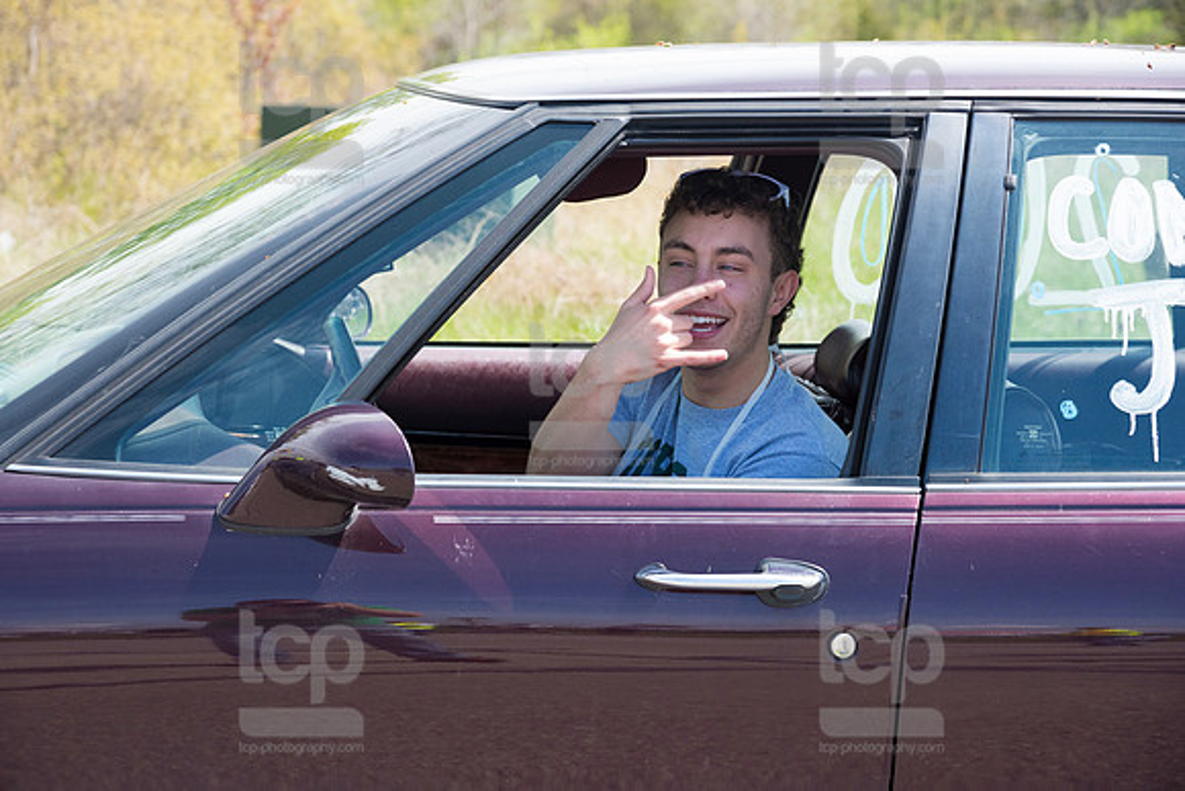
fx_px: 3292
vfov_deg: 13.7
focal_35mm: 100
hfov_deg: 20.4
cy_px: 396
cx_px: 592
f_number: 7.1
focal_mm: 100
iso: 1000
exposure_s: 1/800
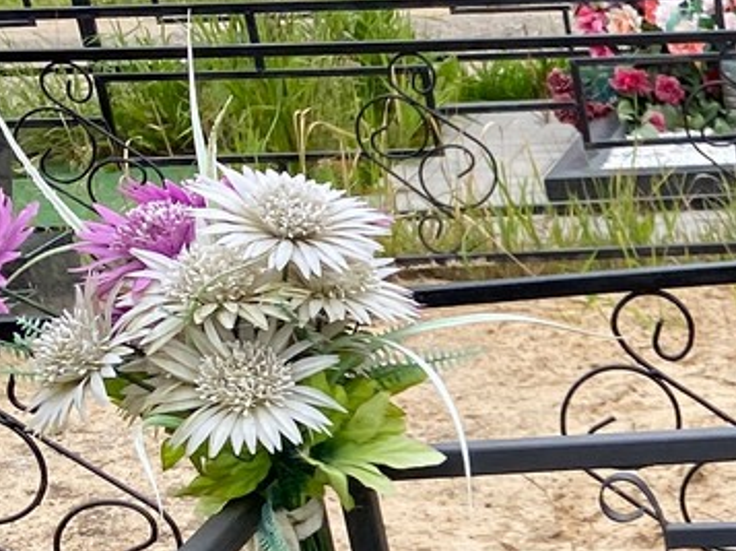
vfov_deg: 13.4
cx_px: 1410
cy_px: 795
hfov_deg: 15.5
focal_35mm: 105
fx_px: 2230
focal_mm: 4.25
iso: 32
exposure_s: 1/588
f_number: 1.8
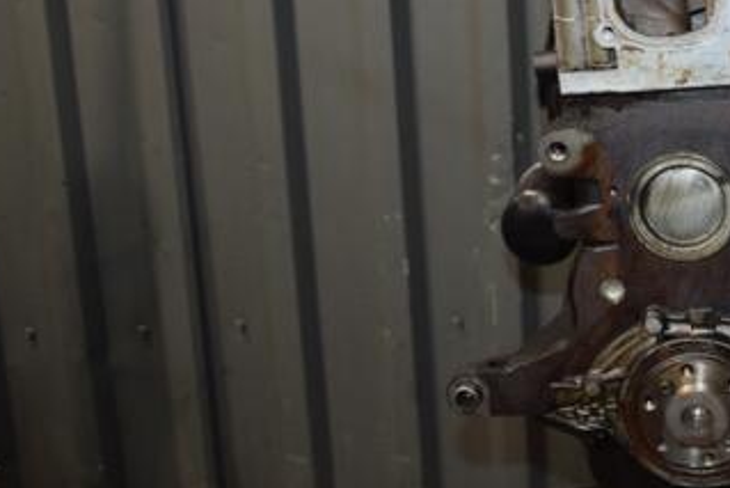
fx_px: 1258
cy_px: 124
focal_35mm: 62
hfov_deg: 31.2
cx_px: 620
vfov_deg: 21.7
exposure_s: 1/60
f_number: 5
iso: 800
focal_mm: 22
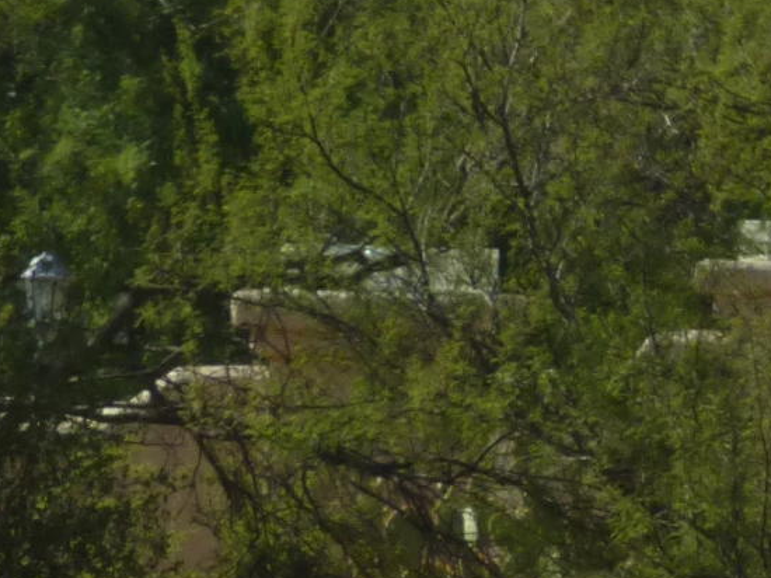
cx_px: 1556
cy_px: -551
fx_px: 10931
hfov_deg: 4.0
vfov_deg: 3.0
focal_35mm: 491
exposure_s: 1/640
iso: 100
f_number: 5.2
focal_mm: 16.1
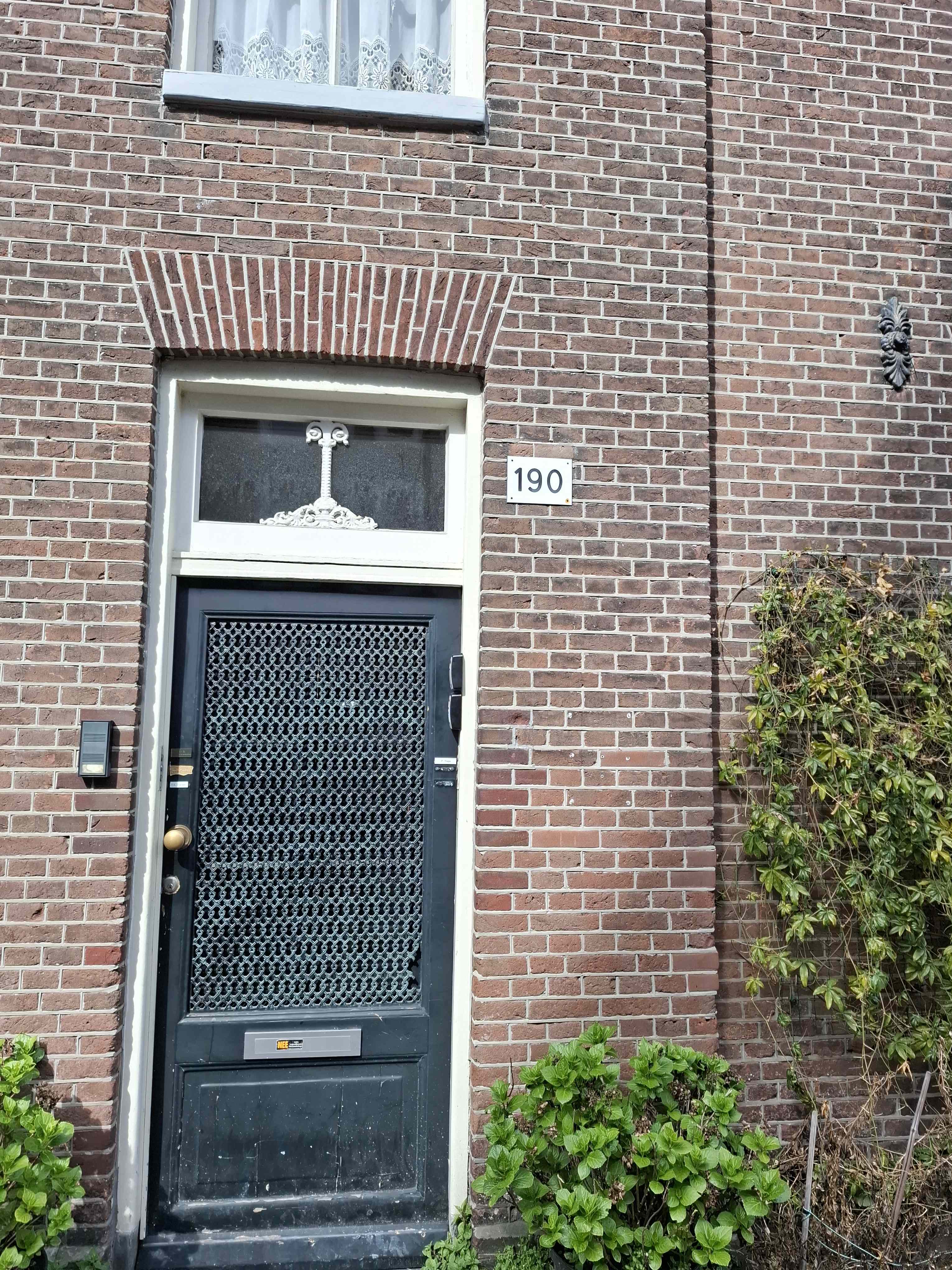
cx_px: 476
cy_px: 635
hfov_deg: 58.9
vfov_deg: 73.9
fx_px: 843
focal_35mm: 23
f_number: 1.8
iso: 50
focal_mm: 5.54
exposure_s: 1/775
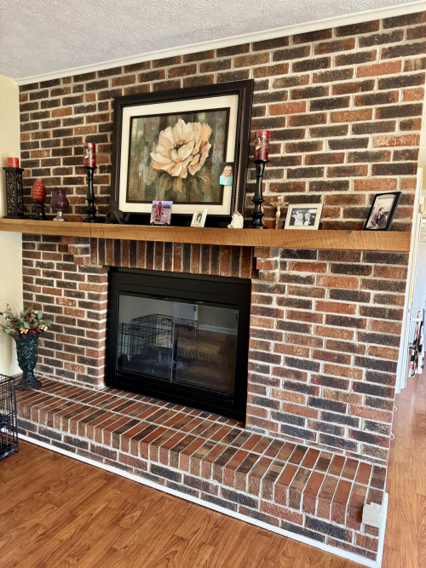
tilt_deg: -6.1
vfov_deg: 71.6
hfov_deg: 56.8
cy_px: 284
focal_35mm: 24
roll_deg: -2.0
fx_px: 394
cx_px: 213
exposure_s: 1/60
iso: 400
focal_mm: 6.76
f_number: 1.78
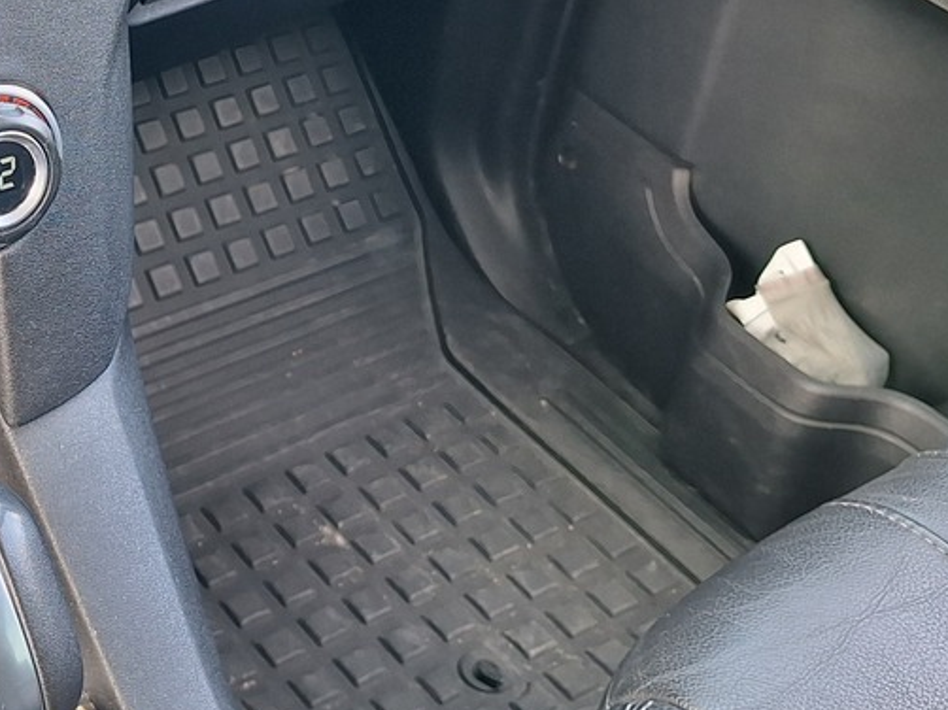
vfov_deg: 21.6
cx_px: -9
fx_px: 1807
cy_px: 34
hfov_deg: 27.6
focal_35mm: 66
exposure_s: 1/100
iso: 50
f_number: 1.8
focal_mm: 5.54
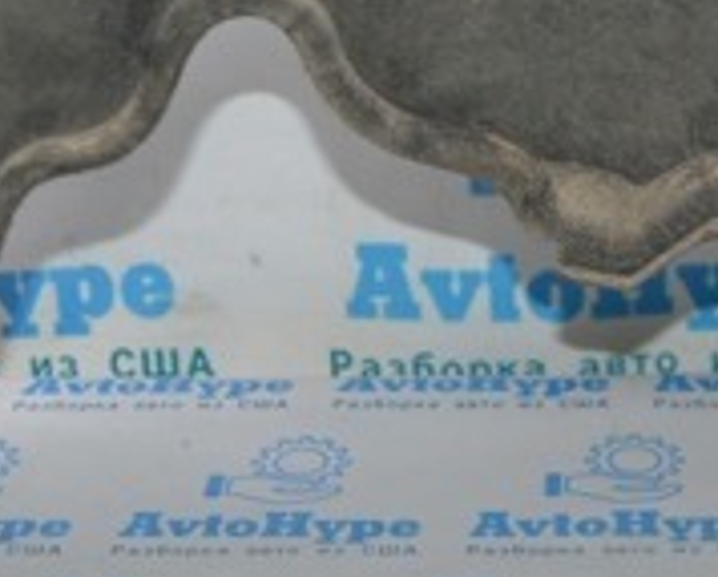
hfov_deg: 15.8
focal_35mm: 121
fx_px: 2575
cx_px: 557
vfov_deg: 12.7
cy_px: 42
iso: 450
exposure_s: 1/60
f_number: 4
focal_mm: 24
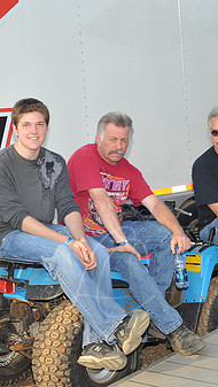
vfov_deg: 23.6
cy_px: 167
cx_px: 111
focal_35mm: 90
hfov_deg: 13.5
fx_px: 923
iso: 200
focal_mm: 50
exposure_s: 1/80
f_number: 10
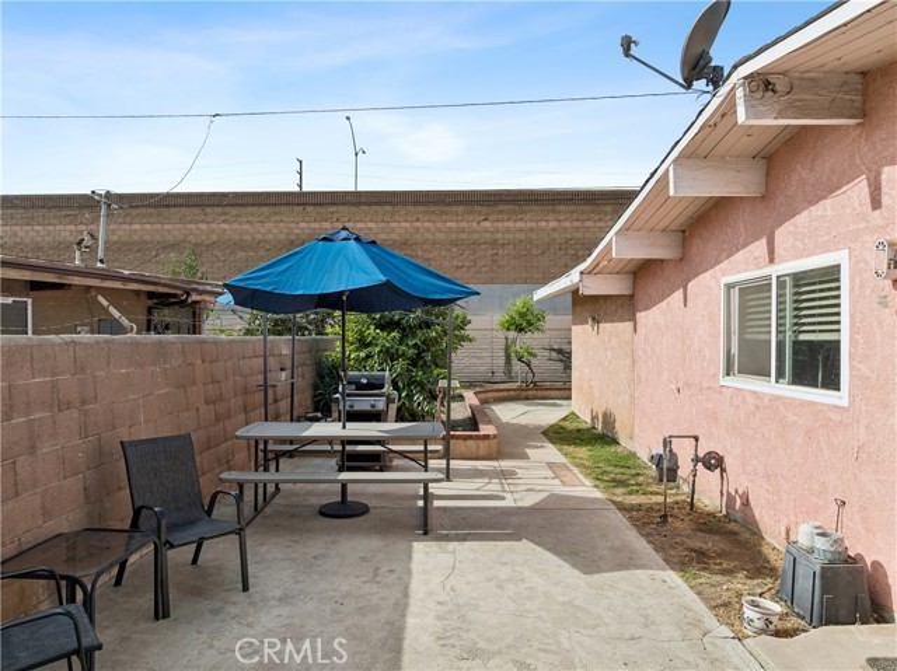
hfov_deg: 71.6
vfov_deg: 56.8
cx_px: 448
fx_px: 621
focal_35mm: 24
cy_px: 336
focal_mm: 12.3
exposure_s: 1/120
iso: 110
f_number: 2.8
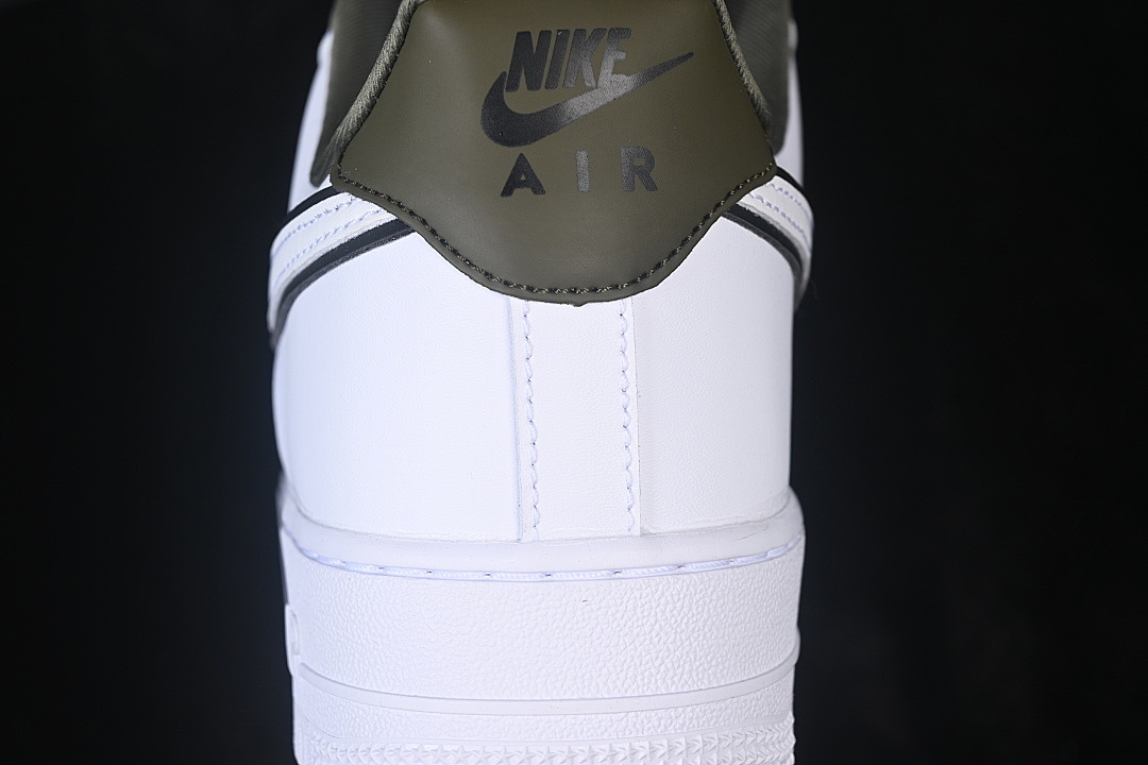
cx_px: 574
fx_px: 2391
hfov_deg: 27.0
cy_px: 382
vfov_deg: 18.2
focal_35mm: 75
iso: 160
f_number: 7.1
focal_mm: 50
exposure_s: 1/80
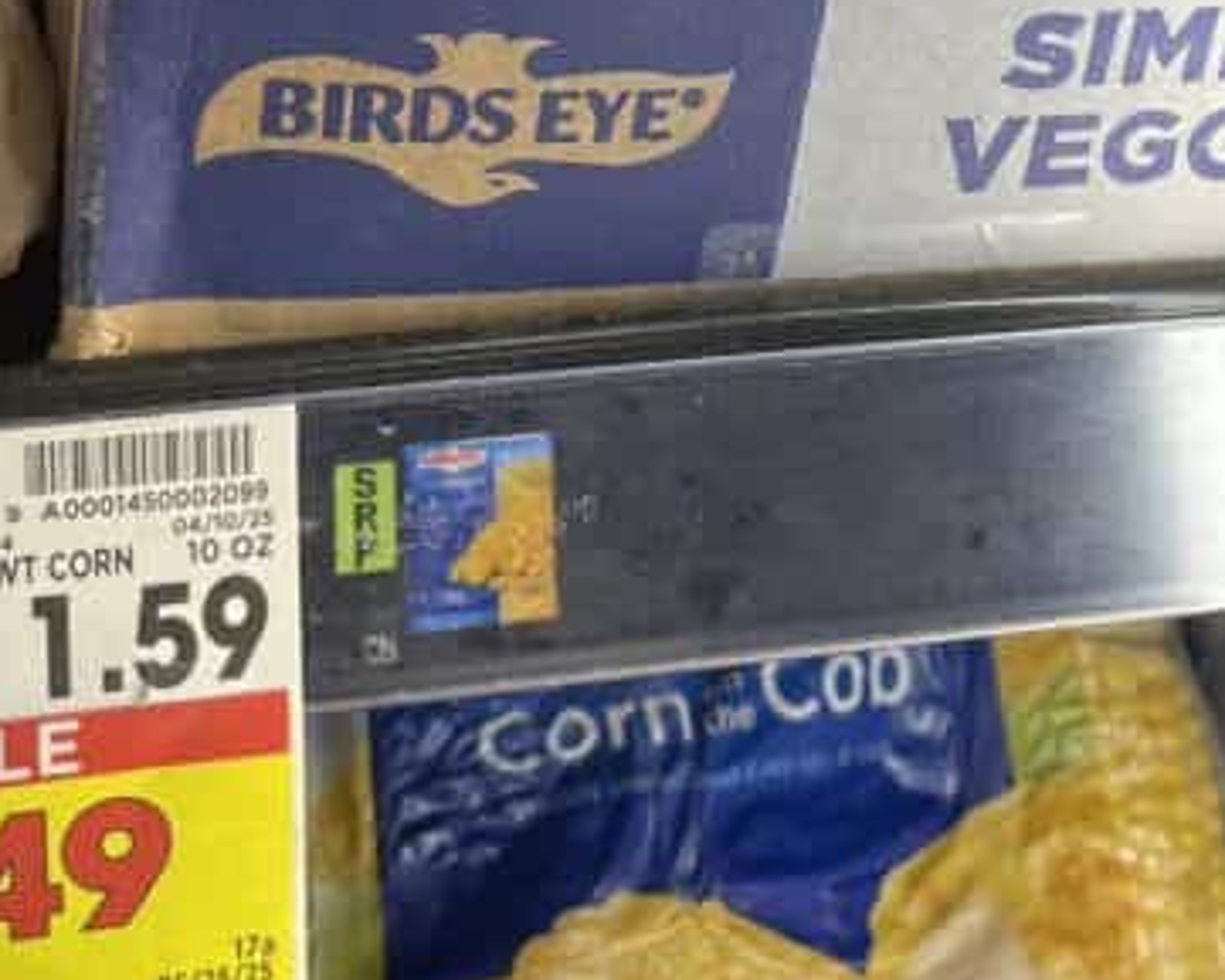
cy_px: -129
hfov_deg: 26.3
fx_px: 2611
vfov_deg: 20.2
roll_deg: -2.5
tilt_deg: -18.2
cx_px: 784
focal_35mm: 72
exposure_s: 1/120
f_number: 1.6
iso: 64
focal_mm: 4.2
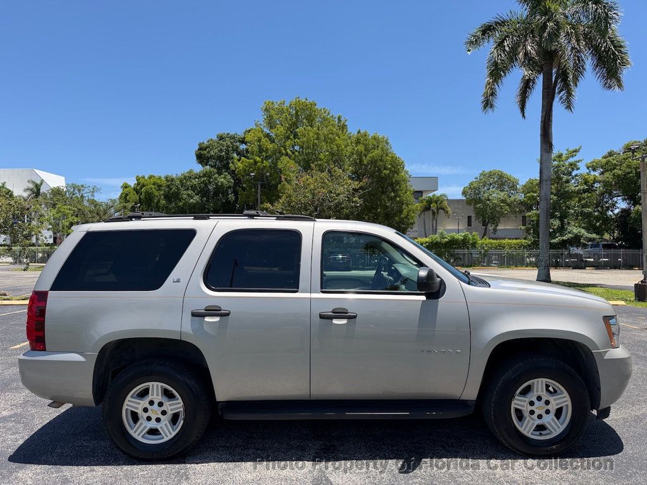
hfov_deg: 71.6
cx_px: 324
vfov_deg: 56.8
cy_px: 242
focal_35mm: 24
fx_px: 449
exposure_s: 1/3759
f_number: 1.78
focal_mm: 6.76
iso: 100
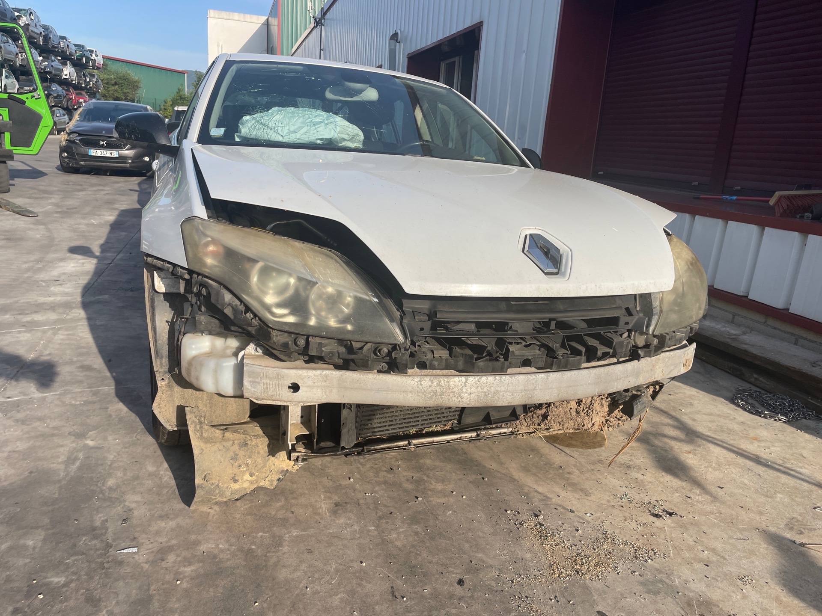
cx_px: 411
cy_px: 308
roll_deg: -2.6
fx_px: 617
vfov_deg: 53.1
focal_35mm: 26
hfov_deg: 67.3
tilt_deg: -14.4
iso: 32
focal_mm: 4.2
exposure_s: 1/2618
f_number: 1.6
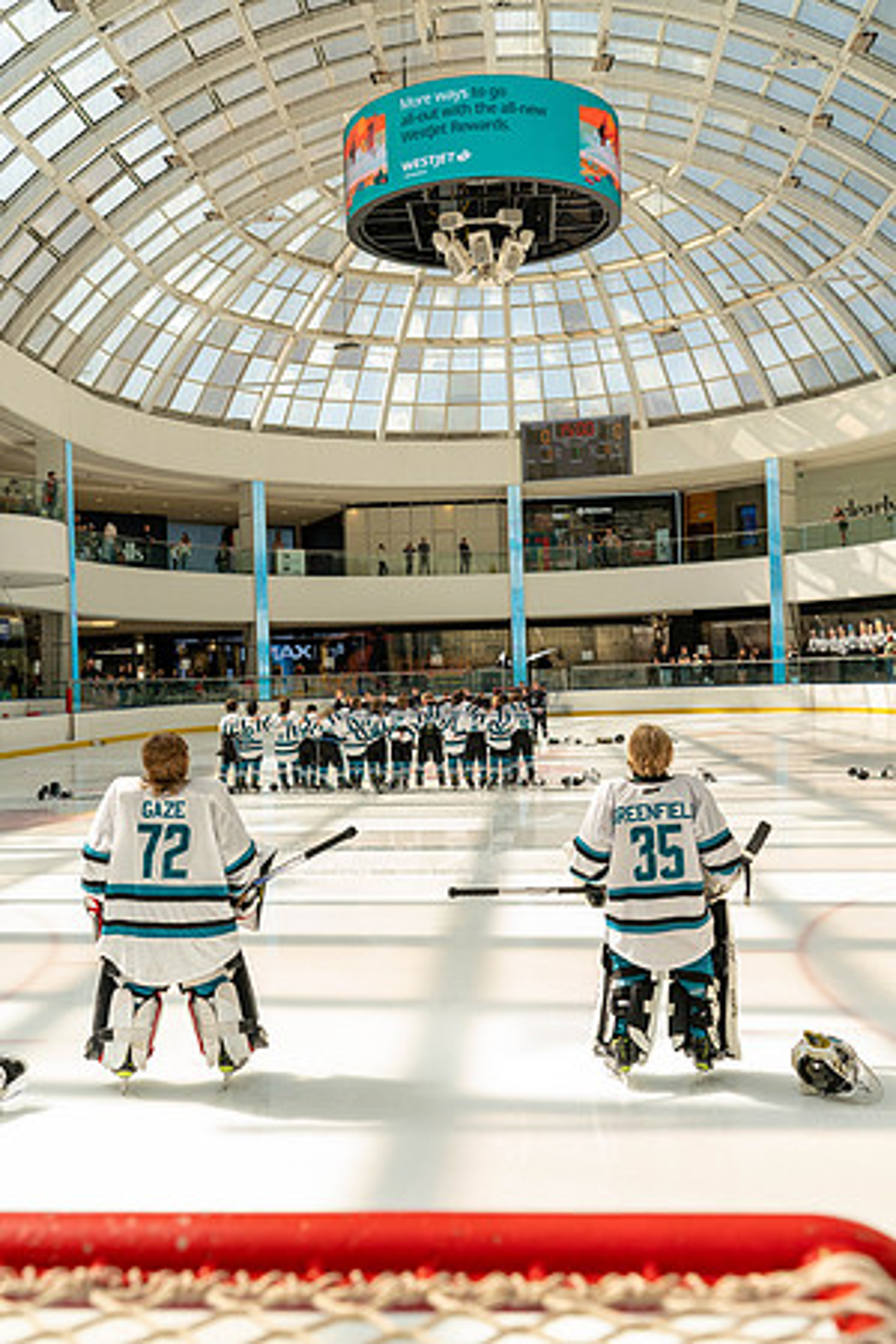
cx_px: 448
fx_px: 1307
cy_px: 672
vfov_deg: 54.4
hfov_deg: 37.9
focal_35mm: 35
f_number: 5
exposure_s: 1/1250
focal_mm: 35
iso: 1600
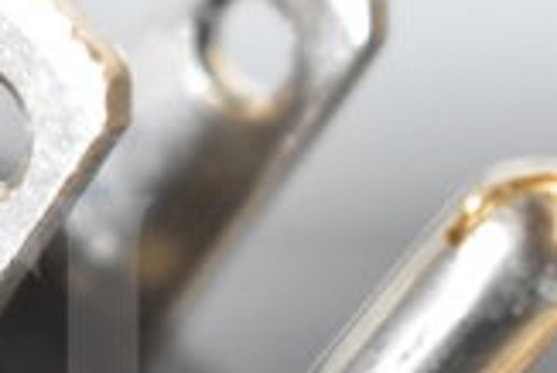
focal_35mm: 308
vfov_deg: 4.5
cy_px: 467
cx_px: -157
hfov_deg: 6.6
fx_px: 4767
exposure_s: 1/125
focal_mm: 55
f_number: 5.6
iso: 6400
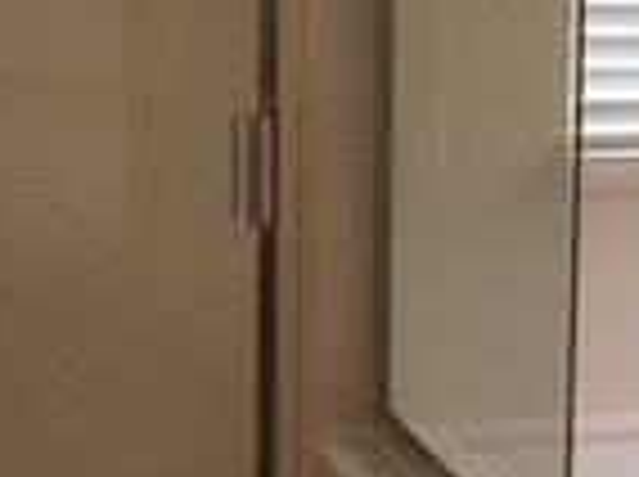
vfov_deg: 11.3
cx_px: 914
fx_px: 2414
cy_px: 274
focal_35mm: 131
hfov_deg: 14.2
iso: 25
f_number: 2.2
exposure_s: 1/60
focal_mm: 4.15
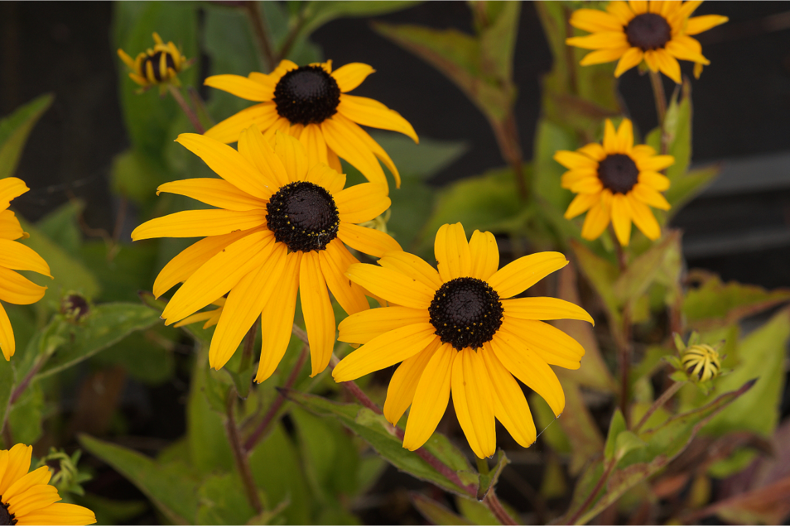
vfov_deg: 9.1
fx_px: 3291
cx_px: 395
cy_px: 263
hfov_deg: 13.7
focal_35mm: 150
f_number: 8
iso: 200
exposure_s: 1/160
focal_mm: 100
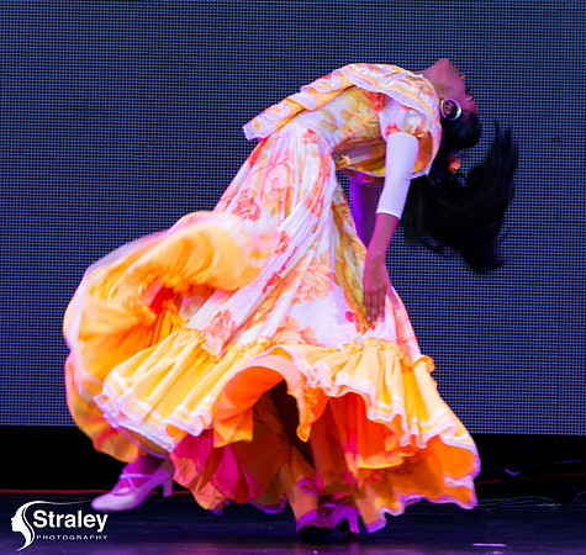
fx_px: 5232
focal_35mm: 280
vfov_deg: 6.1
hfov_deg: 6.4
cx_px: 440
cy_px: 83
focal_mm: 110
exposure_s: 1/160
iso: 3200
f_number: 5
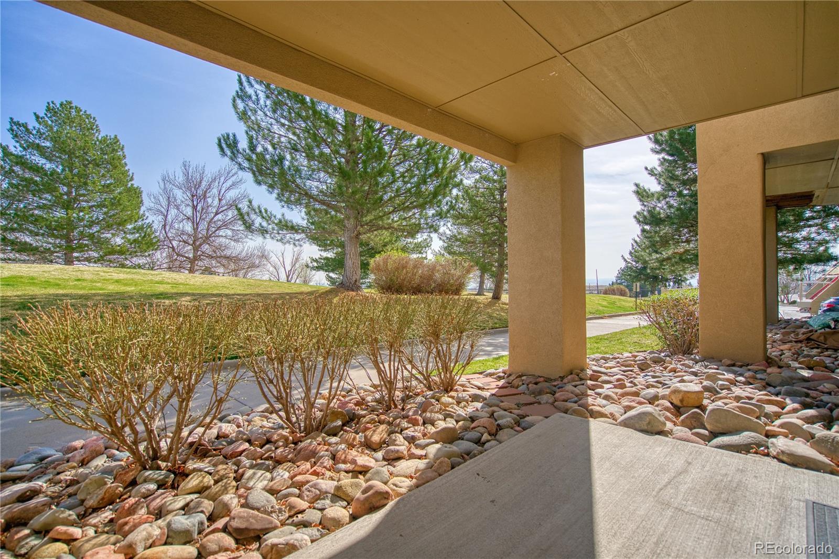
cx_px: 420
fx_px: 373
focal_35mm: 16
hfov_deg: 96.7
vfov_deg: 73.7
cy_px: 280
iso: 500
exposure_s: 1/2000
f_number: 4
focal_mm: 16
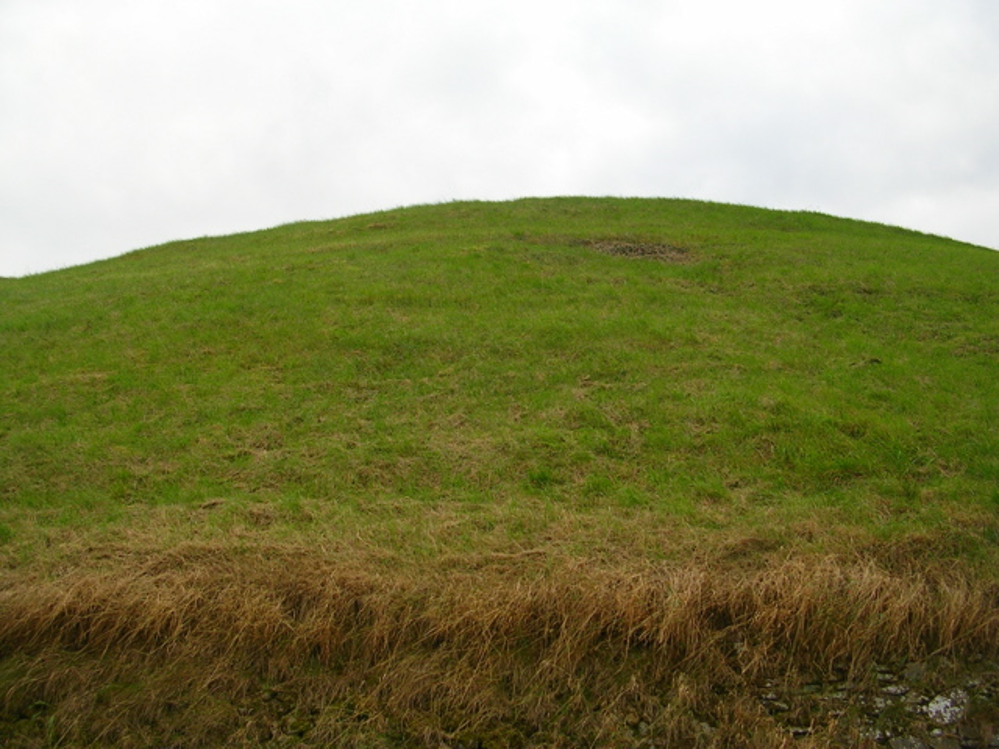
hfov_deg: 49.0
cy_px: 374
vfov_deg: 37.7
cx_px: 500
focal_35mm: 38
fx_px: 1097
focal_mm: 5.8
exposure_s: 1/414
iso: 50
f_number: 2.8
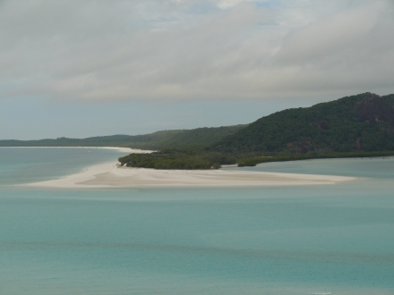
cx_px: 197
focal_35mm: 96
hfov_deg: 20.4
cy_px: 148
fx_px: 1093
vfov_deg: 15.4
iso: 100
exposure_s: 1/500
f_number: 6.3
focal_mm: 20.4
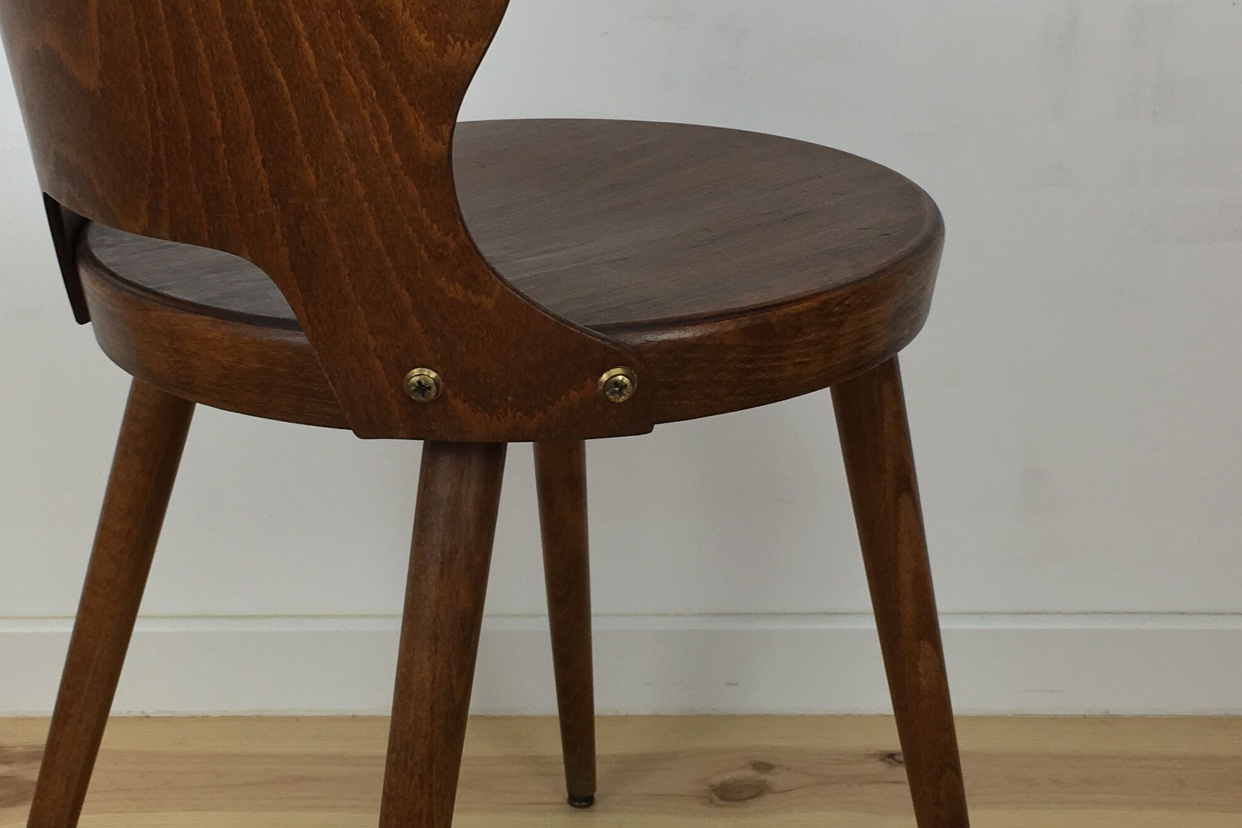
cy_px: 259
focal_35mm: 61
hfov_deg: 32.7
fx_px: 2104
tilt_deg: -14.5
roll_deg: +0.8
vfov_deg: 22.1
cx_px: 470
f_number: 2.2
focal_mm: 4.15
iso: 25
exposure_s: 1/50
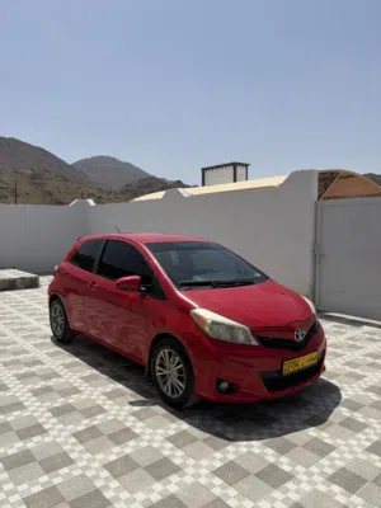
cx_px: 190
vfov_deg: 67.3
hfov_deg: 53.1
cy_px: 254
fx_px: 382
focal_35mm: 26
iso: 50
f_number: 1.6
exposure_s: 1/7813
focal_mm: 5.96
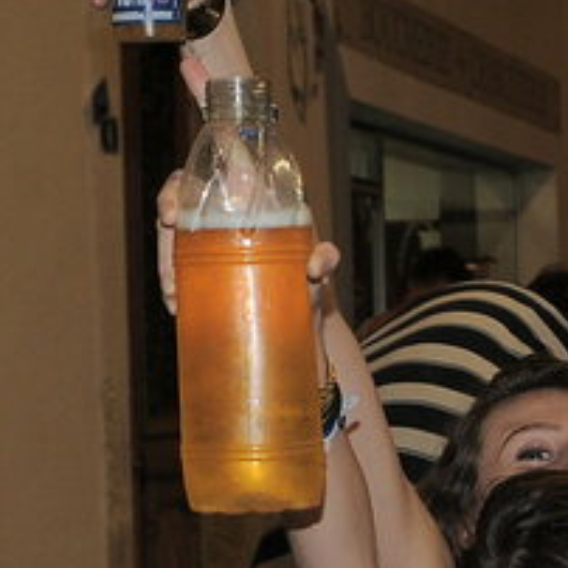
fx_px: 2580
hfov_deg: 12.3
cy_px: 643
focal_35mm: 139
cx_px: 655
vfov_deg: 12.3
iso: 200
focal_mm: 18
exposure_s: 1/60
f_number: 3.5
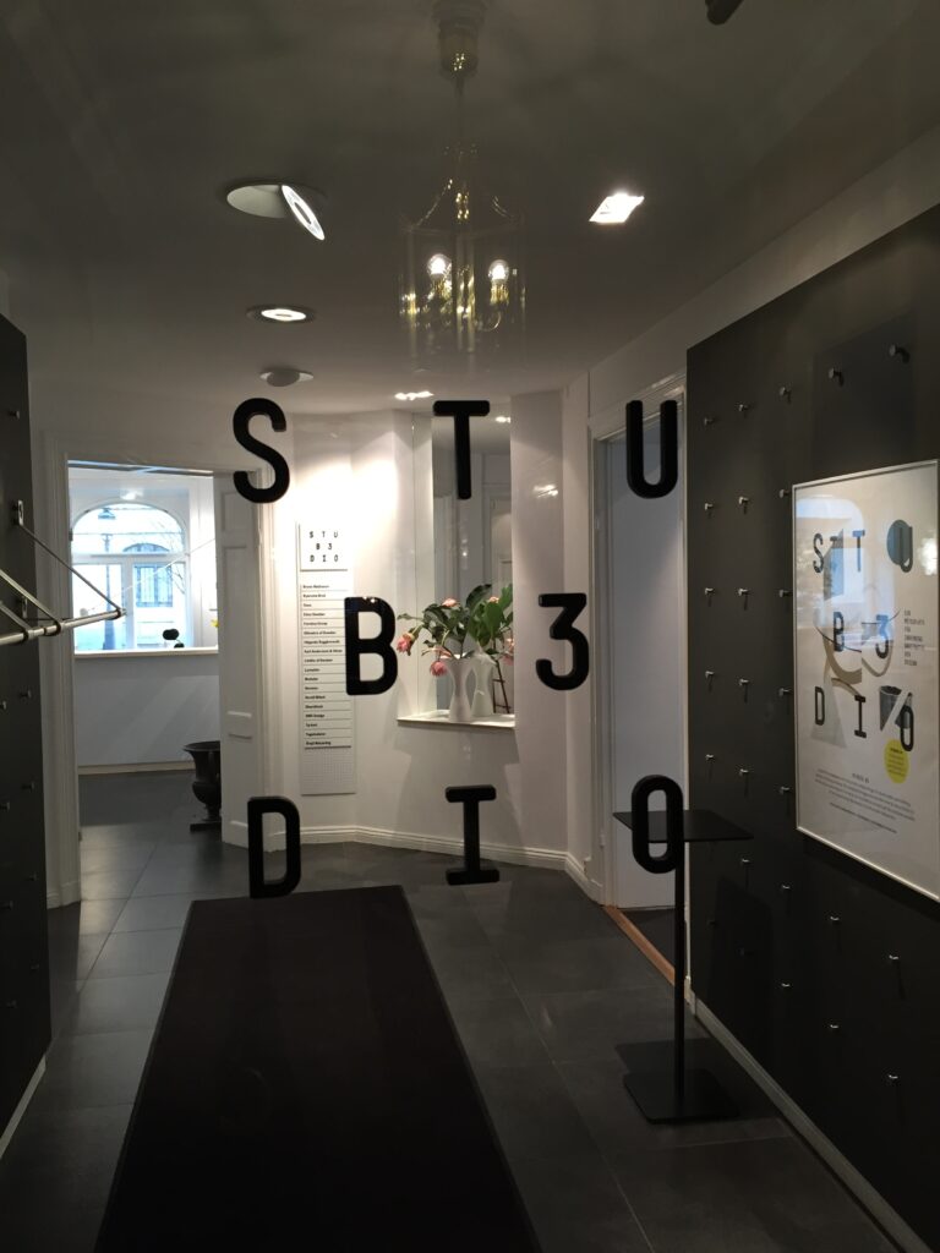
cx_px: 470
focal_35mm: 29
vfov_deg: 61.7
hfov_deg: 48.2
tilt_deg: -2.5
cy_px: 626
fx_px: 1050
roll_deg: +0.4
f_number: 2.2
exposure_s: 1/33
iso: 125
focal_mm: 4.15
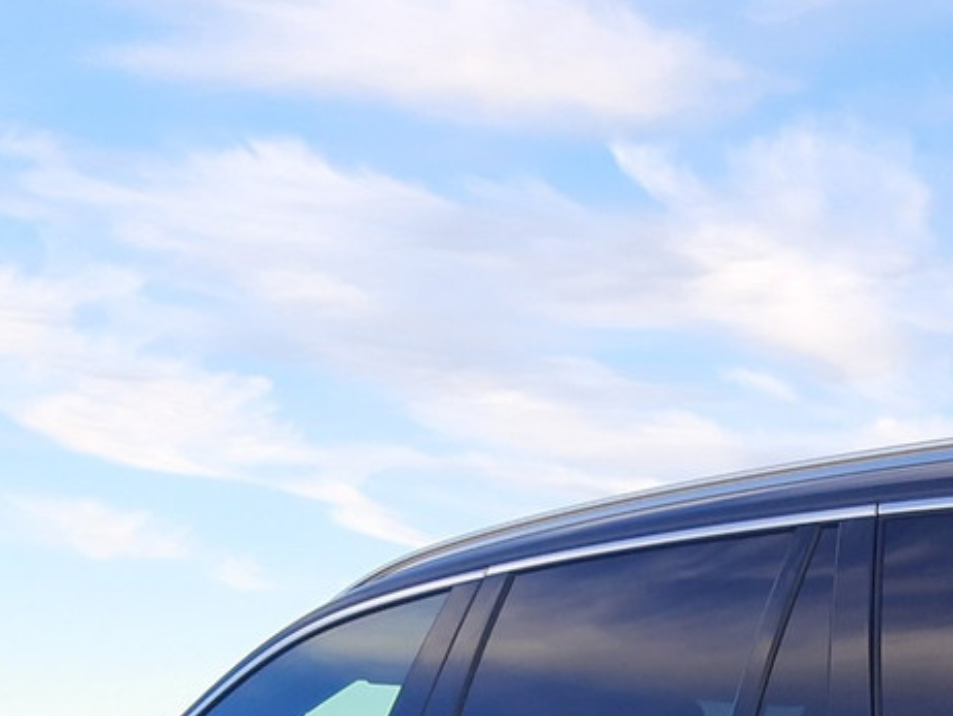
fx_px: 2479
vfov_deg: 14.9
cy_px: 1158
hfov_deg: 20.8
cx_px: 1031
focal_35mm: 90
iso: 40
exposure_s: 1/278
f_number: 1.7
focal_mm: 3.92
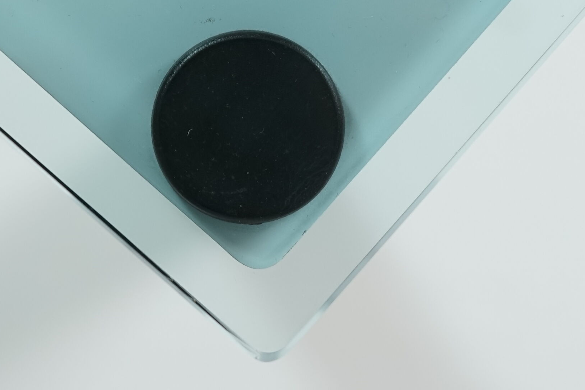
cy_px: 114
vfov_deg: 6.3
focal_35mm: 217
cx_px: 270
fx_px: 3526
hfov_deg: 9.5
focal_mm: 90
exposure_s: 1/100
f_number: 3.5
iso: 1000
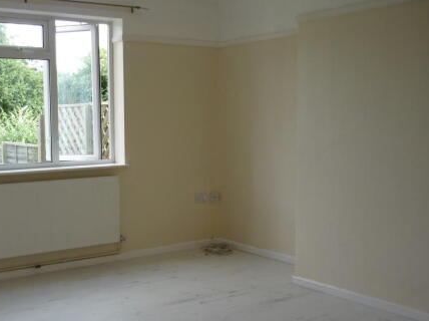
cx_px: 166
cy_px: 179
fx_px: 557
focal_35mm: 45
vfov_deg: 32.1
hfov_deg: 41.9
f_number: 2.8
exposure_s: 1/160
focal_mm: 5.5
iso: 100
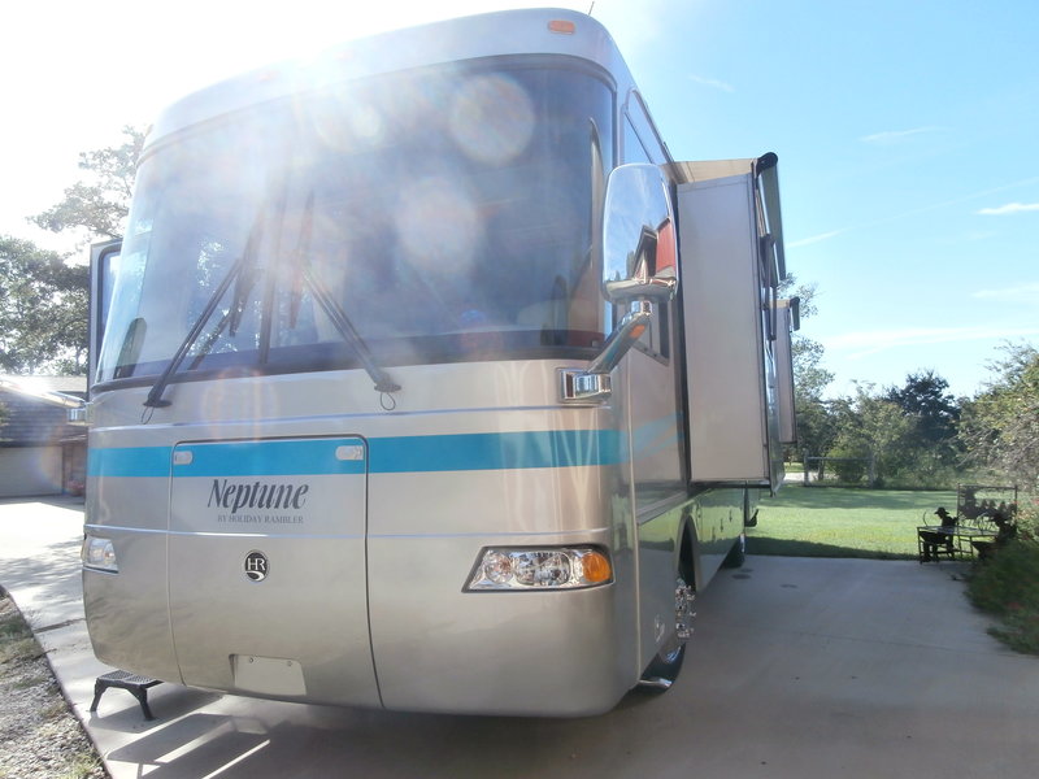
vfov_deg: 56.8
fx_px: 720
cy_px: 390
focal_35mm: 24
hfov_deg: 71.6
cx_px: 520
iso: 100
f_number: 7.9
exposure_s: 1/100
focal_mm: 4.2
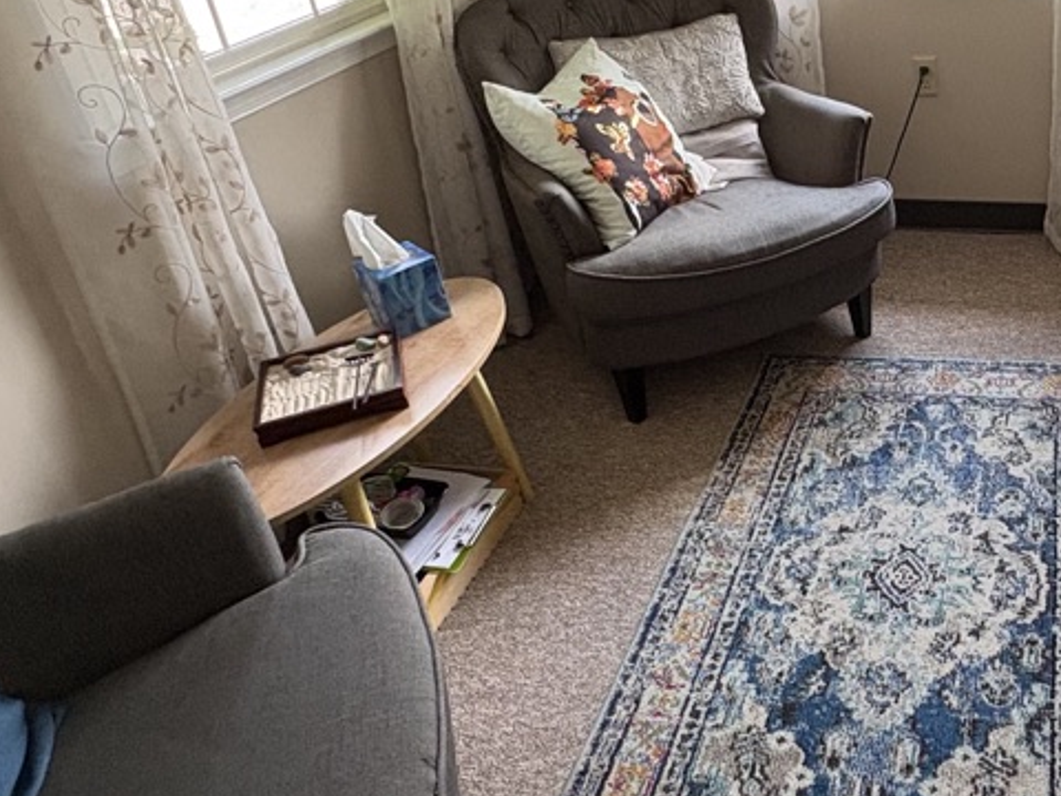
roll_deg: +4.1
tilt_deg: -29.2
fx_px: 1073
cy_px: 298
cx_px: 884
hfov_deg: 48.9
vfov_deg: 40.4
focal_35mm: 35
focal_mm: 2.22
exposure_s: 1/60
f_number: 2.2
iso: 320
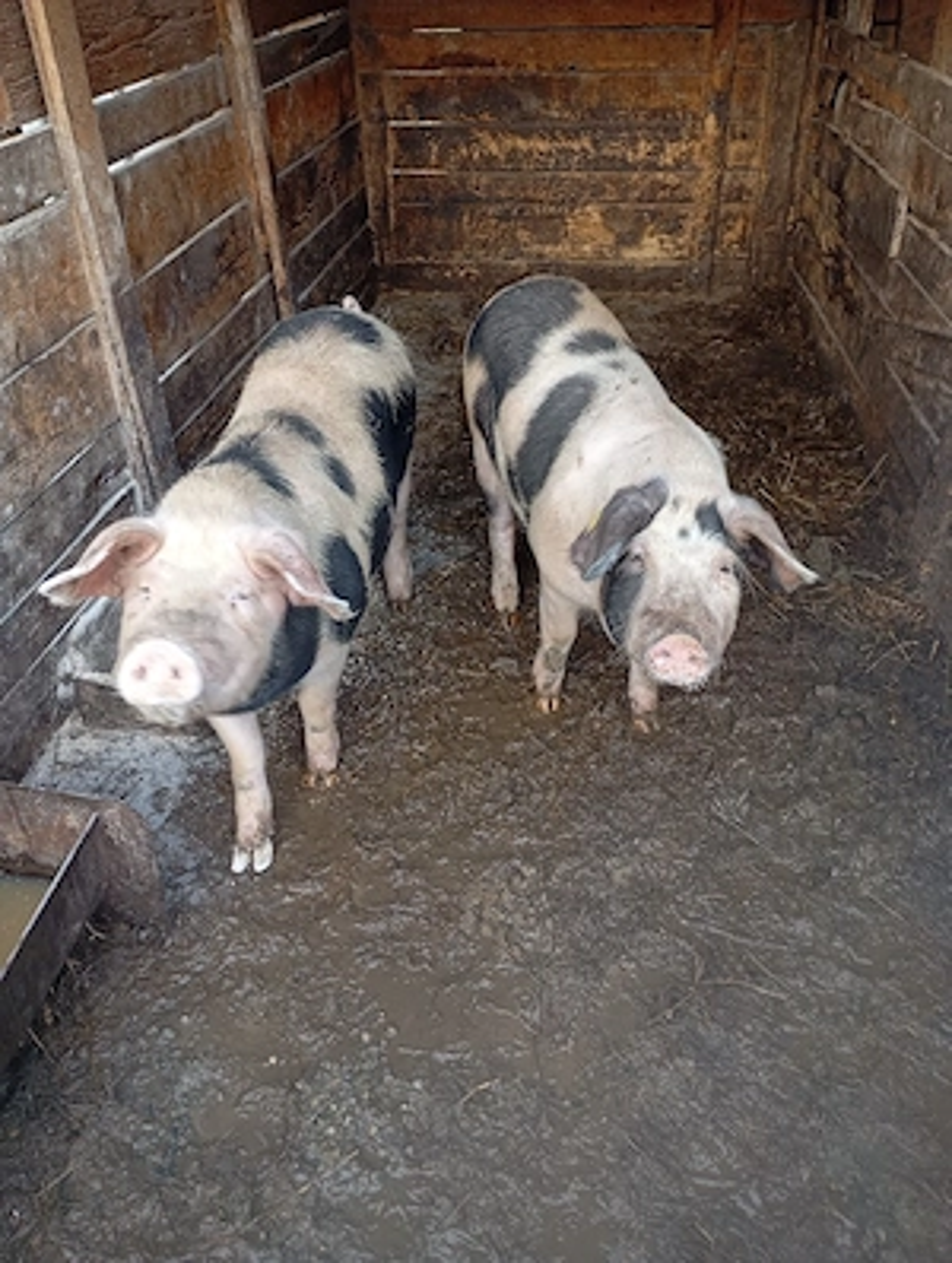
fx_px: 1023
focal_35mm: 28
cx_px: 476
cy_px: 632
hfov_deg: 49.9
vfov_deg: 63.4
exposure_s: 1/50
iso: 302
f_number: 1.8
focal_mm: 4.27
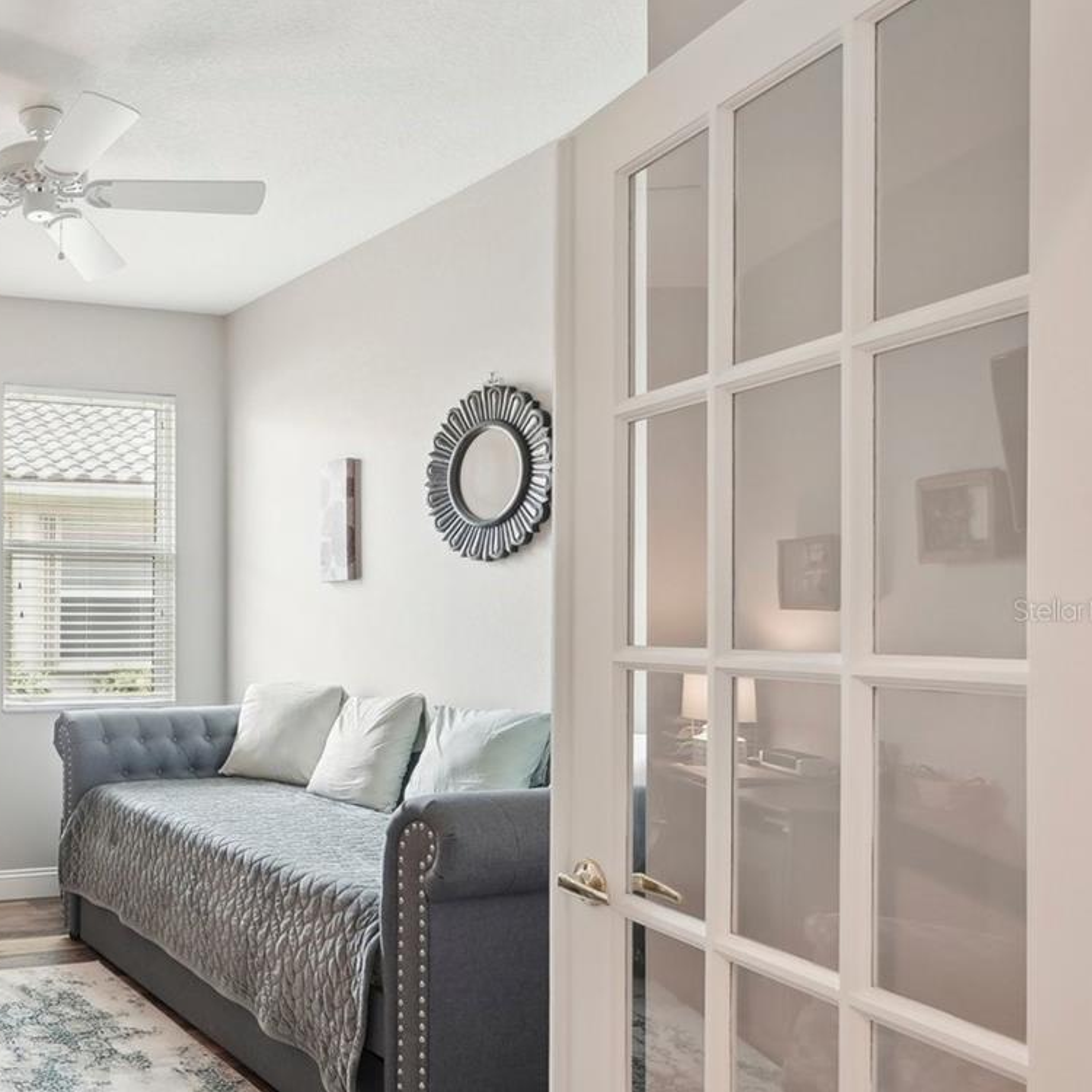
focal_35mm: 29
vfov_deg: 55.5
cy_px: 610
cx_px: -22
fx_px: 1035
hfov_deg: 45.9
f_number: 8
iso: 400
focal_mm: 16
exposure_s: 1/5
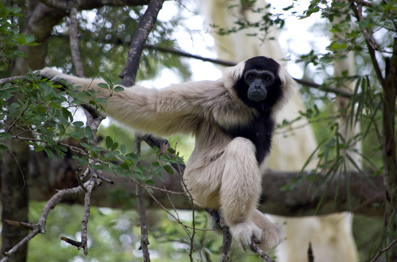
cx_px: 198
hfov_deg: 6.9
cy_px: 131
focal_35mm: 300
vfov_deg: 4.6
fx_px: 3299
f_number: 5.6
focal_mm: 200
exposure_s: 1/200
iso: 400
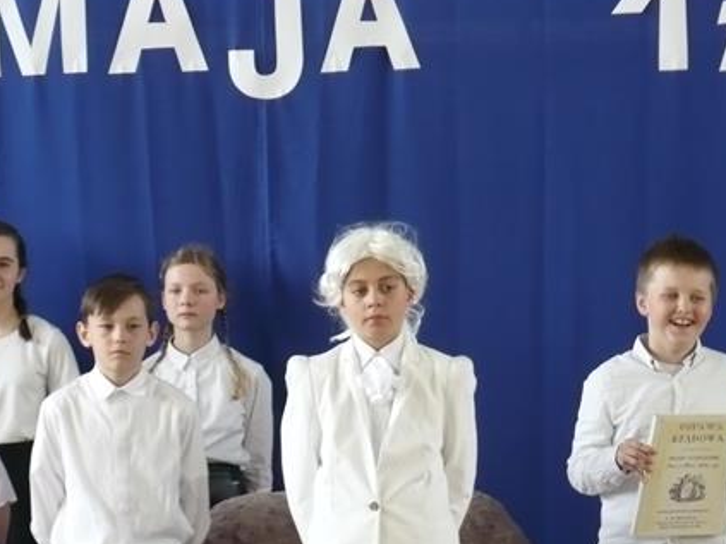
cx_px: 419
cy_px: 463
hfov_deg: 9.4
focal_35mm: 210
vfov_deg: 7.1
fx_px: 4403
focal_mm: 18.3
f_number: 3.6
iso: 200
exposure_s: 1/30
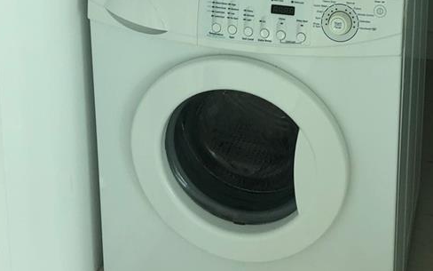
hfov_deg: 27.9
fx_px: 861
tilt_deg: -13.6
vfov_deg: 16.0
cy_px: -166
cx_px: 319
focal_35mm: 73
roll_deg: -1.6
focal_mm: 4
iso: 25
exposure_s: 1/120
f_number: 1.8
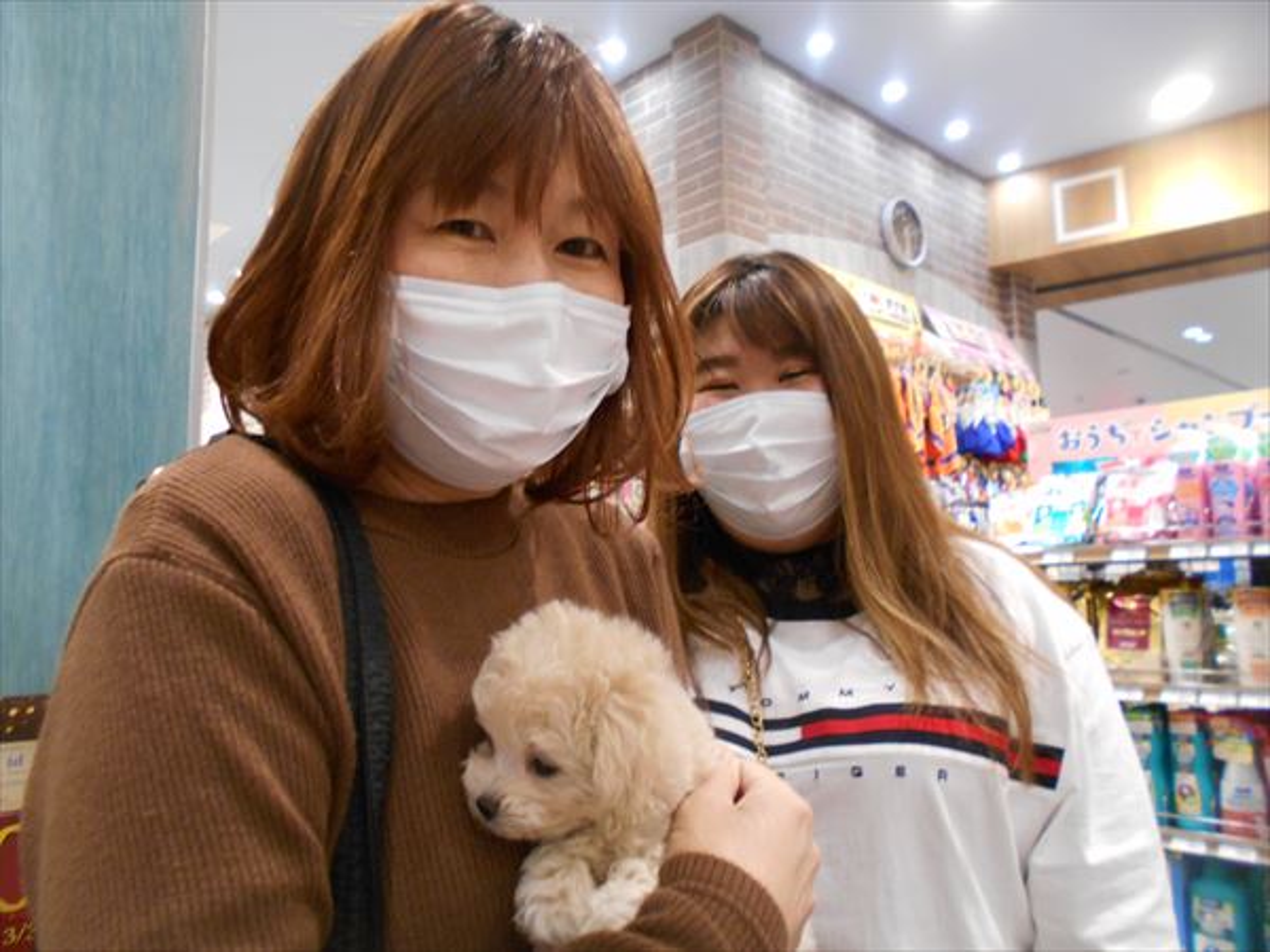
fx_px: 954
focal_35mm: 26
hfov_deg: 67.3
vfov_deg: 53.1
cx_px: 635
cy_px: 476
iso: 360
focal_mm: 4.6
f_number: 3.2
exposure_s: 1/30
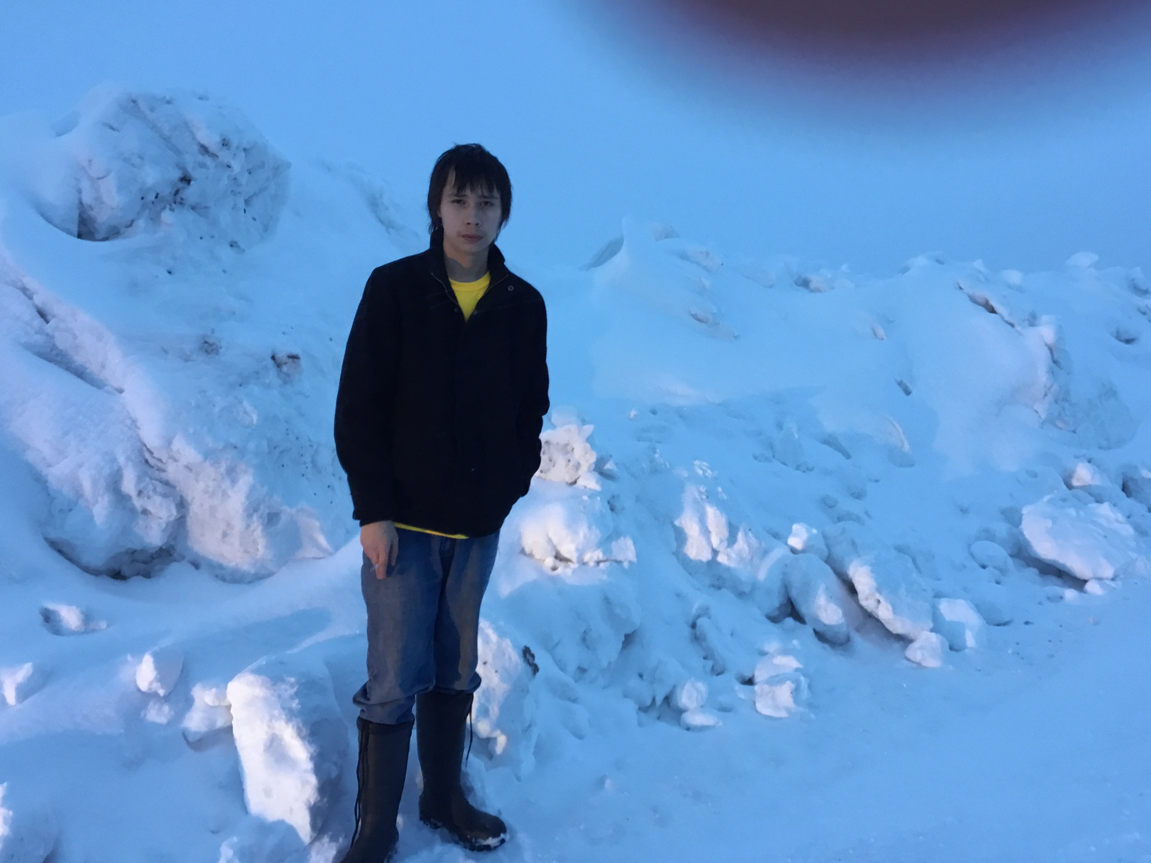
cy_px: 425
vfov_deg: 44.2
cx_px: 581
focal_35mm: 32
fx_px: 1064
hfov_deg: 56.8
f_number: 2.4
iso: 50
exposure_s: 1/30
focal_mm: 3.3
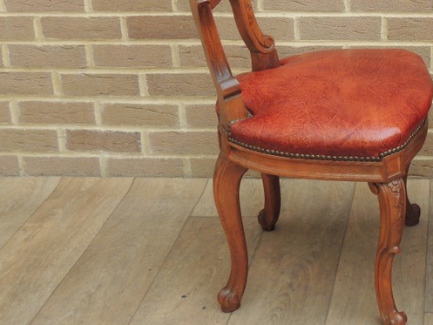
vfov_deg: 21.1
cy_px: 28
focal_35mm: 68
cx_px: 437
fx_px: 851
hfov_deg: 26.9
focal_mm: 5.8
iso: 180
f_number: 3.2
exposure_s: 1/250
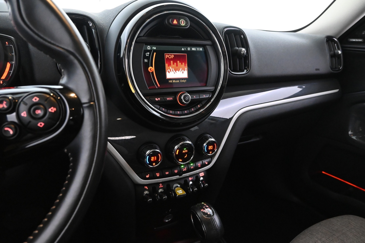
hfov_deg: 73.7
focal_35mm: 24
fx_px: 243
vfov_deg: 53.1
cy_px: 122
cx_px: 182
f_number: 5
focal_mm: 16
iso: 6400
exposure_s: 1/25
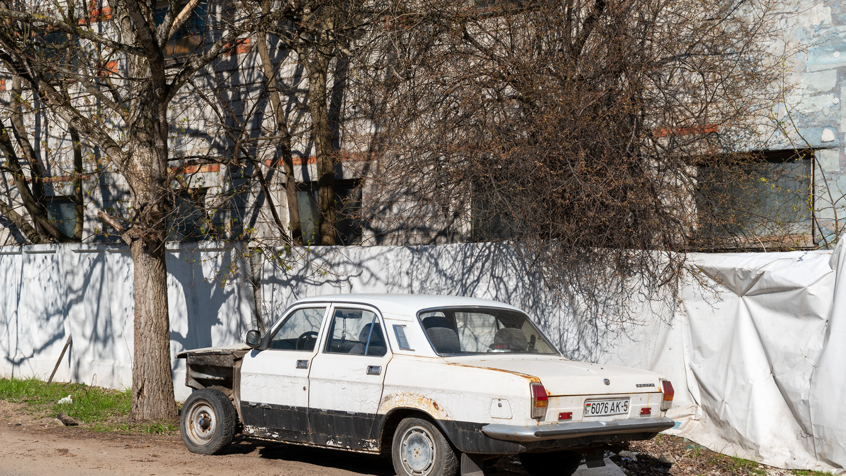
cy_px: 283
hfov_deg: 40.6
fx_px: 1144
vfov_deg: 23.5
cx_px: 421
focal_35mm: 51
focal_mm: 32
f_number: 10
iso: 100
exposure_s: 1/400
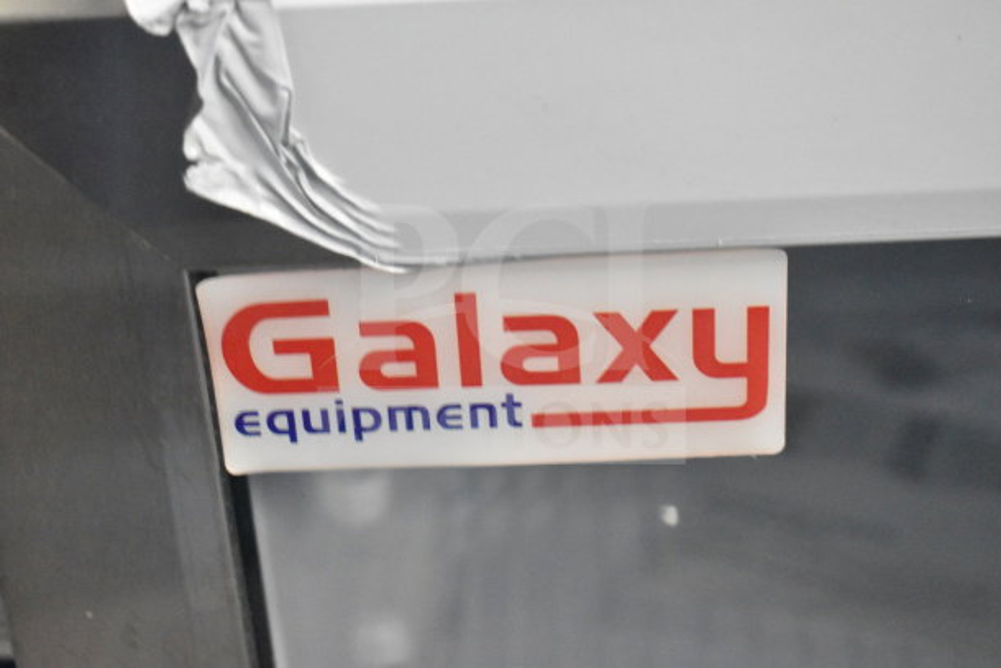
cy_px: 334
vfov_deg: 23.8
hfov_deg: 35.0
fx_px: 1585
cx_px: 500
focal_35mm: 57
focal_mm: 38
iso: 11400
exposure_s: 1/60
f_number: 4.8
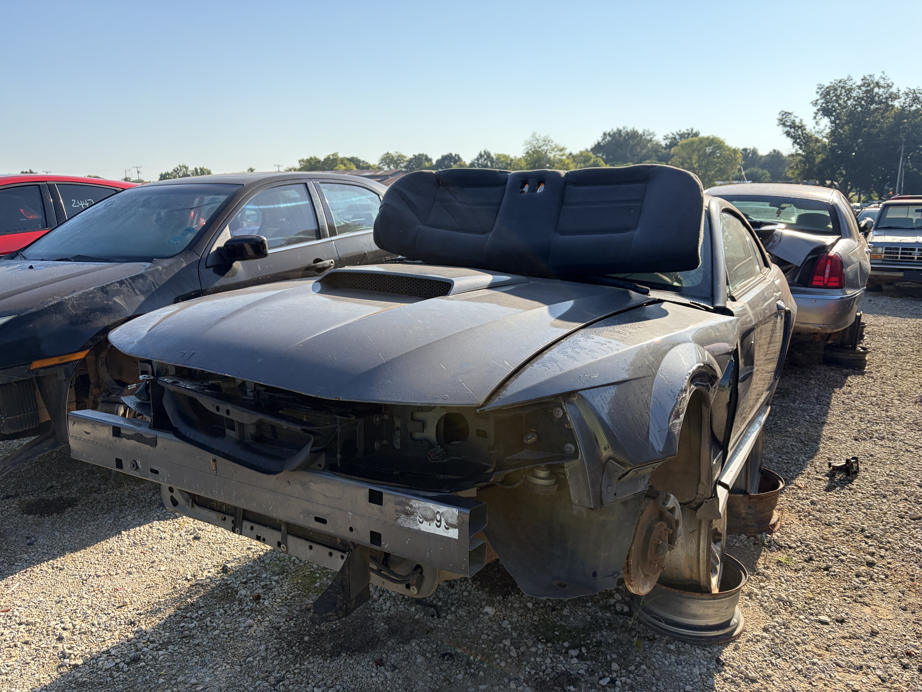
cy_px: 346
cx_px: 461
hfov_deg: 67.3
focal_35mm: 26
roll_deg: -0.4
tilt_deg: -10.2
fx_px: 693
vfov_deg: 53.1
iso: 50
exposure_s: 1/1953
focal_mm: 5.96
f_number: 1.6
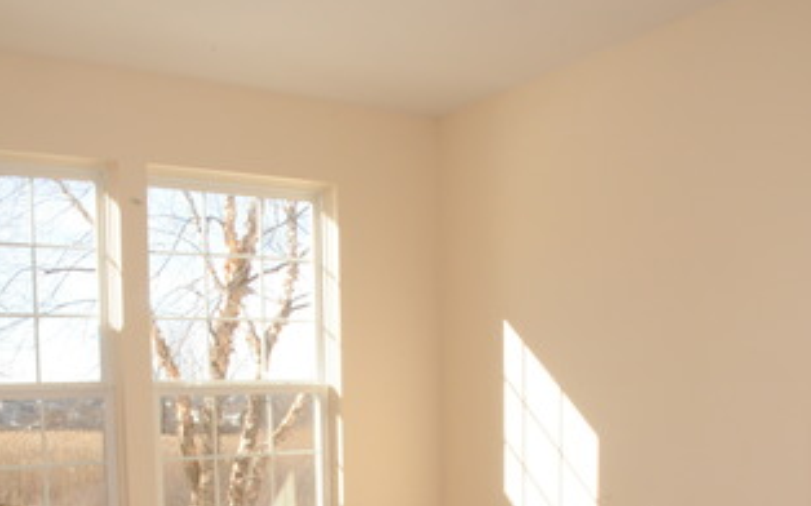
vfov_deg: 28.6
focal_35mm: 42
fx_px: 928
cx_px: 404
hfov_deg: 47.2
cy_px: 506
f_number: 20
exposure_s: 1/80
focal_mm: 18
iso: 1000
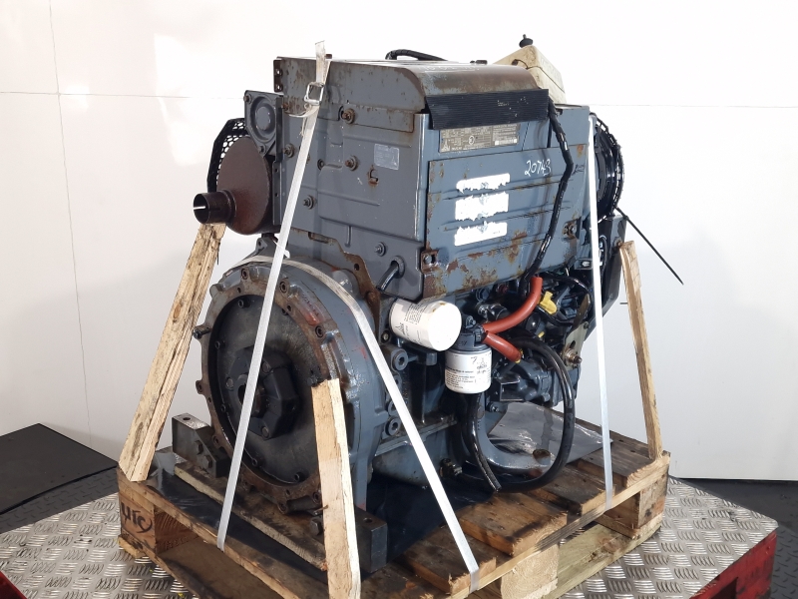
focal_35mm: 23
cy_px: 300
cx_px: 399
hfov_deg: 73.9
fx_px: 530
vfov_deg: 58.9
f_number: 1.8
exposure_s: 1/50
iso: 80
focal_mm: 6.4
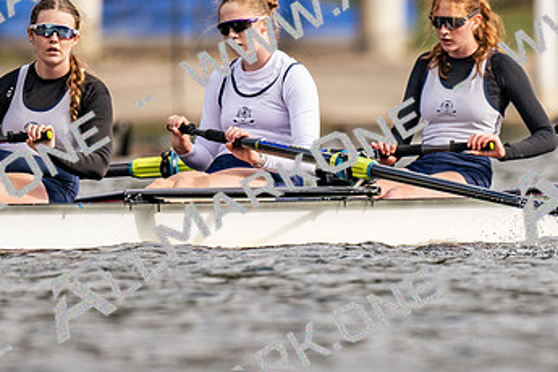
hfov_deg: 1.4
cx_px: 380
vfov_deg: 0.9
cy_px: 93
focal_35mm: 1516
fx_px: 23496
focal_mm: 600
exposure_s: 1/2500
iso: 250
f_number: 4
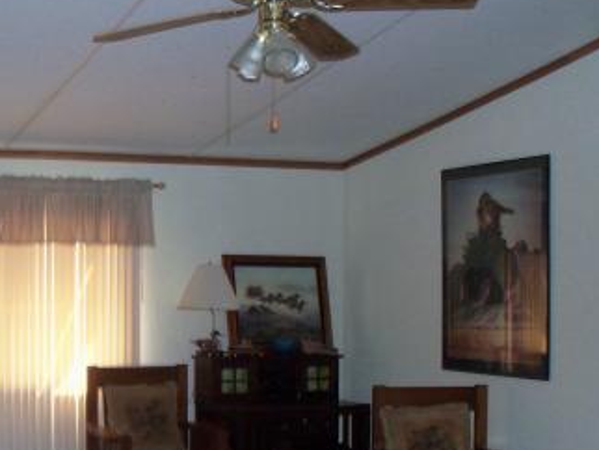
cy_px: 347
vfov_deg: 23.0
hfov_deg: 30.1
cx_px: 136
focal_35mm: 63
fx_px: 1091
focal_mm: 6.3
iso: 200
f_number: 3
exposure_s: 1/30
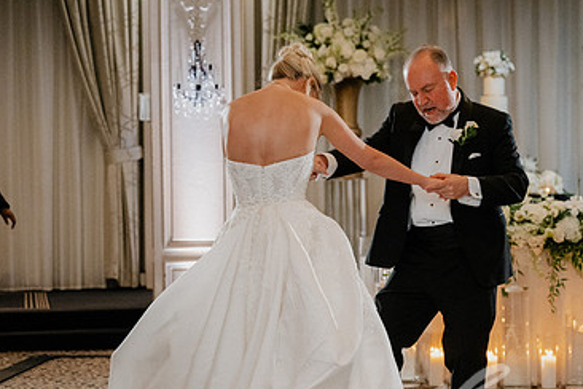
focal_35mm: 111
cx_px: 417
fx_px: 1797
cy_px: 273
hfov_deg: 18.3
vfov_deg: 12.3
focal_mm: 70
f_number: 2.8
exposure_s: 1/160
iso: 2500
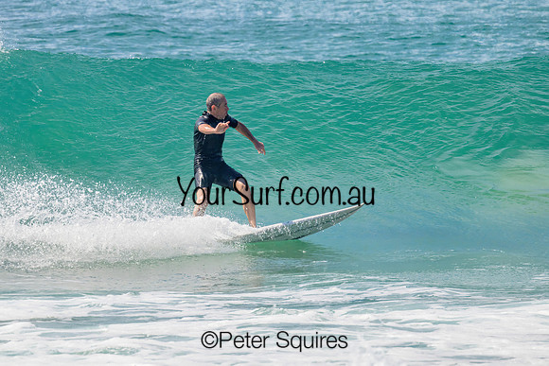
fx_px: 11268
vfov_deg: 1.9
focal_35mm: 739
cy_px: 163
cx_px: 239
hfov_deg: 2.8
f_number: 11
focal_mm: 550
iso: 720
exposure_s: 1/2000
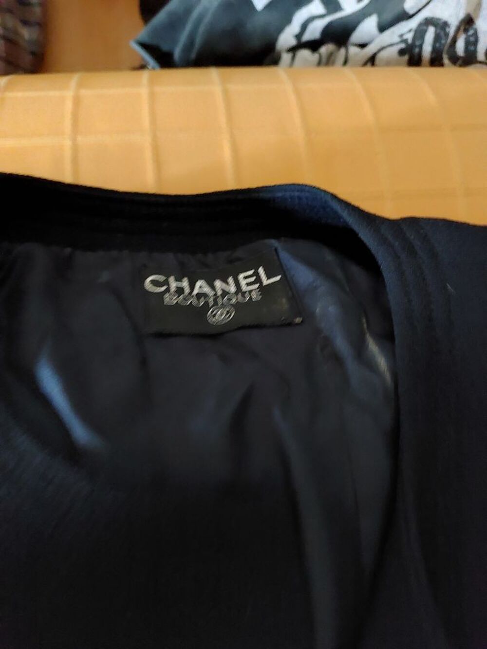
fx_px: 469
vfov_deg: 69.4
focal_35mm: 25
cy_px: 324
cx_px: 244
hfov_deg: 54.9
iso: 2000
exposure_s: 1/20
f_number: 1.8
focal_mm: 5.23
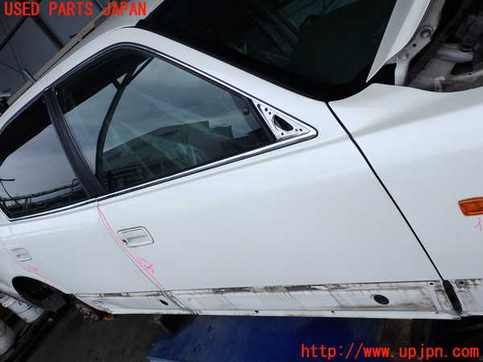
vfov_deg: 44.2
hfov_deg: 56.8
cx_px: 242
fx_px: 446
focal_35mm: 32
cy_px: 181
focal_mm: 5.79
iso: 100
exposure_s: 1/640
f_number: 3.2
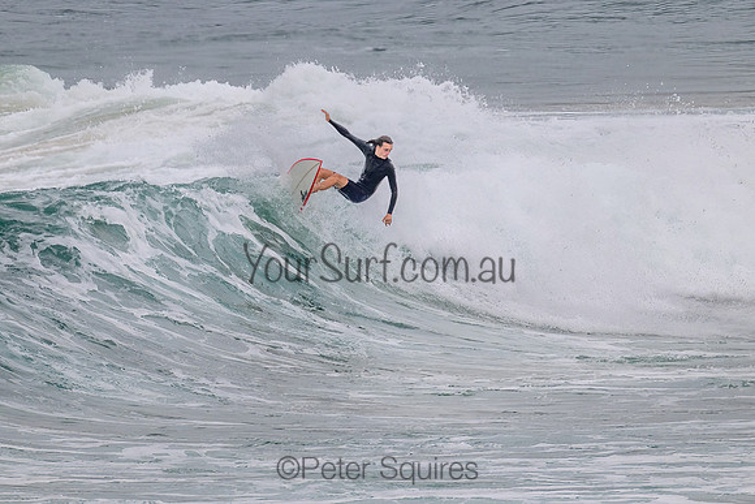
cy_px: 218
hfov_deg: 1.9
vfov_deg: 1.3
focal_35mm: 1100
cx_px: 355
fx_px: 23081
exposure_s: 1/2000
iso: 720
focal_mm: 800
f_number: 11
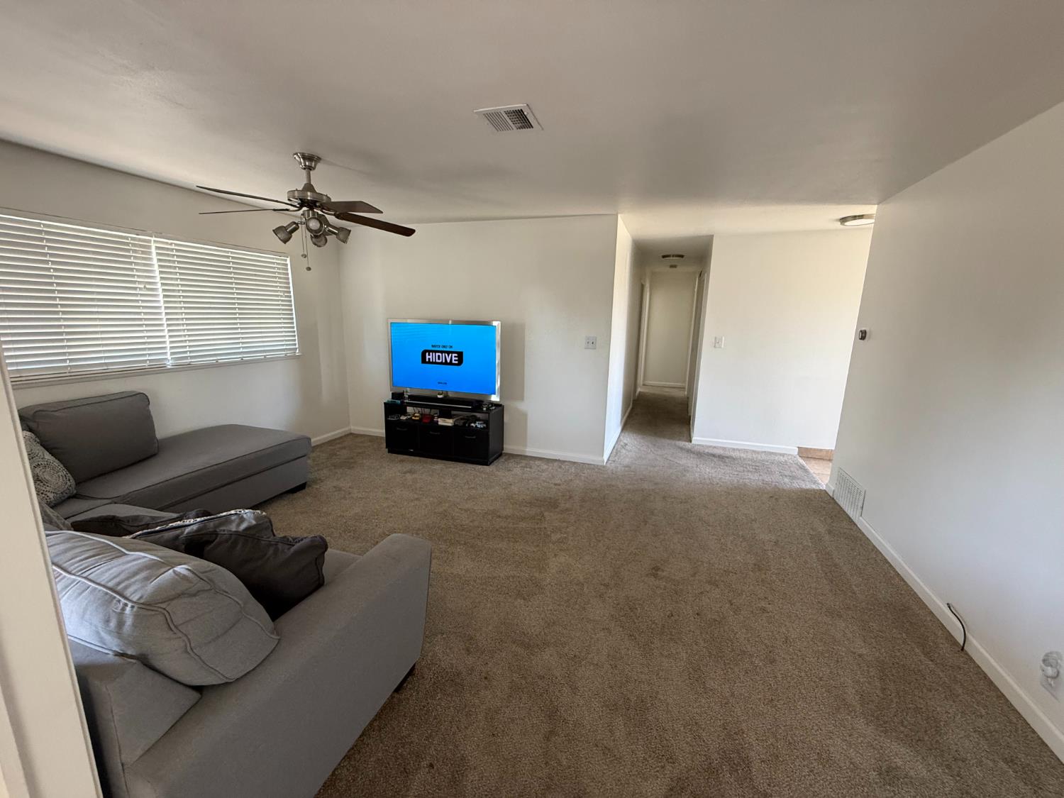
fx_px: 430
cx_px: 532
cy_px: 399
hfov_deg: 102.1
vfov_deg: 85.7
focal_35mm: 14
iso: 250
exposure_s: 1/54
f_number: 2.2
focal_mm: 2.22
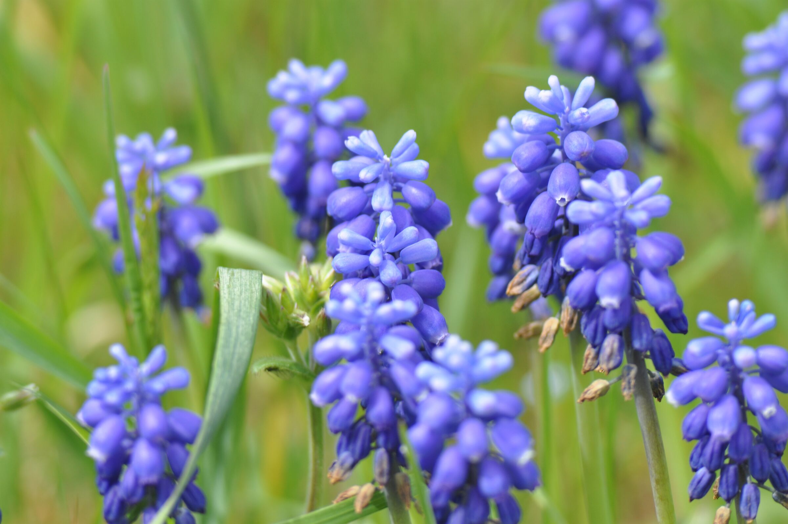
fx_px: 6887
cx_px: 394
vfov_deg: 4.4
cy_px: 262
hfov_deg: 6.5
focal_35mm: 315
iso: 200
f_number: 8
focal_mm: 210
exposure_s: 1/200
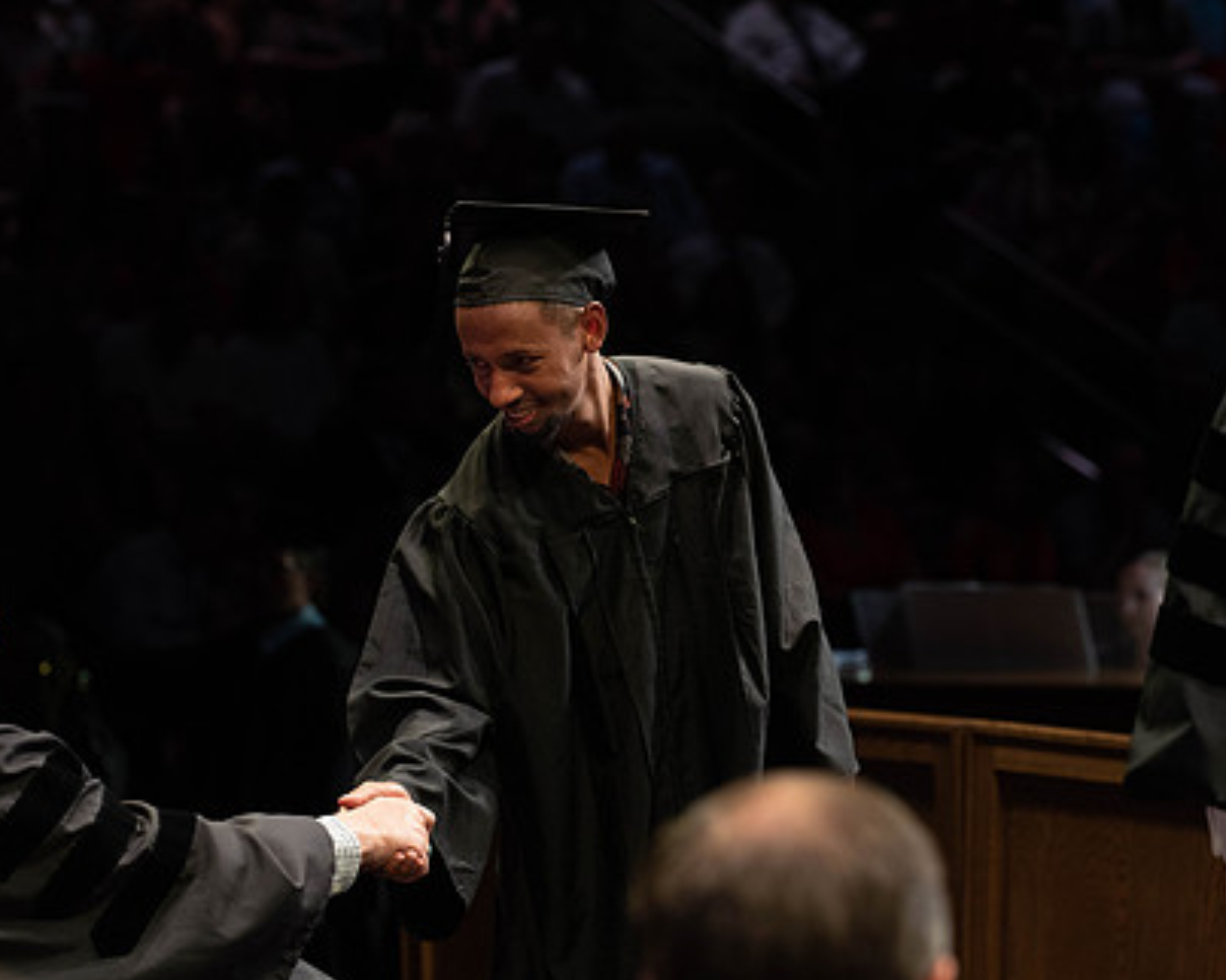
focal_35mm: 169
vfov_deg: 9.1
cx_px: 678
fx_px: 6129
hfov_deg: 11.4
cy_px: 440
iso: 1600
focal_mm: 125
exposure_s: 1/320
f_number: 4.5
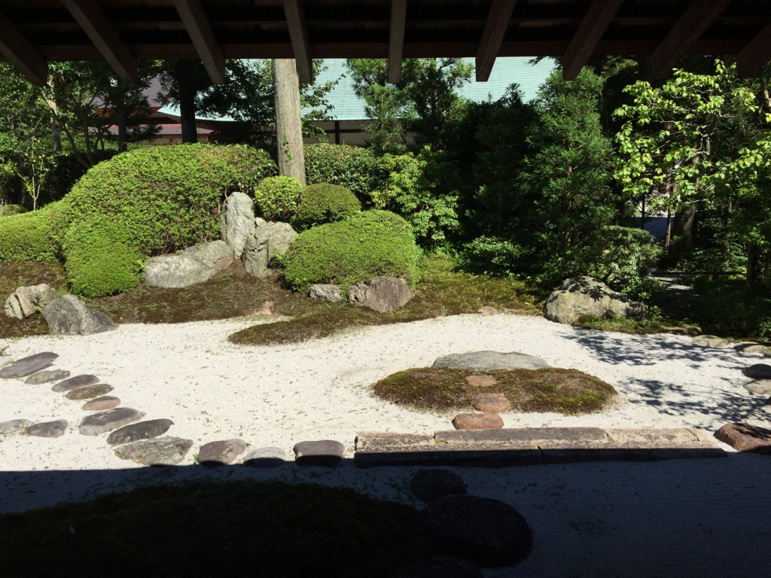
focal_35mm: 29
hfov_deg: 61.7
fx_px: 646
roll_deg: -0.1
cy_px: 289
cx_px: 386
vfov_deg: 48.2
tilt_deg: -10.3
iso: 32
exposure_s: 1/2475
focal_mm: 4.15
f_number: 2.2
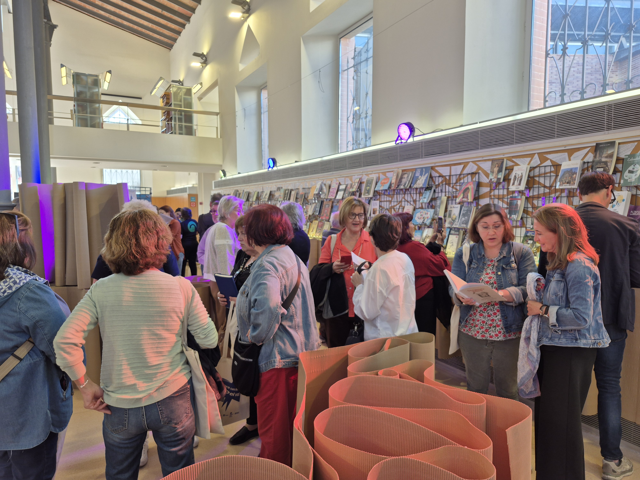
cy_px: 240
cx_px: 320
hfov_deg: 73.9
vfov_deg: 58.9
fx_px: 425
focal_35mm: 23
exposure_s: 1/54
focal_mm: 5.4
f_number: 1.8
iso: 32
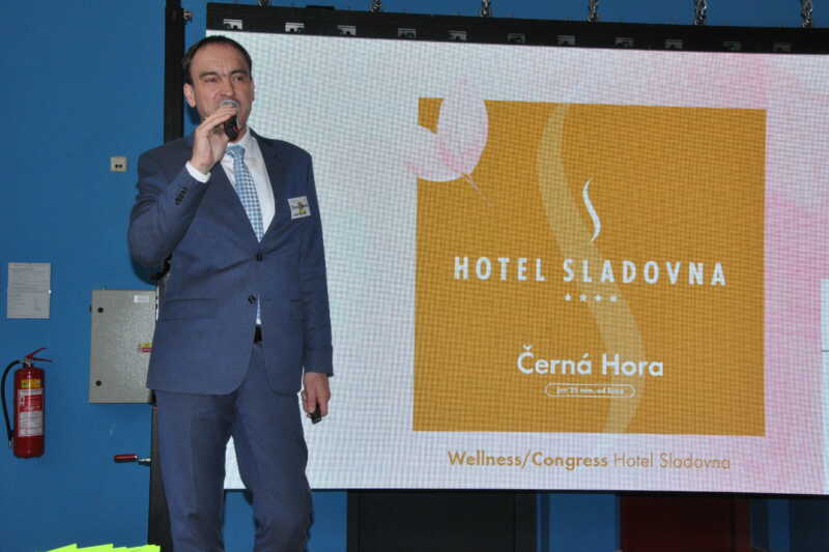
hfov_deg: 37.9
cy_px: 276
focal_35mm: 52
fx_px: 1209
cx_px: 414
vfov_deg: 25.7
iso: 1250
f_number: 14
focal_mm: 35
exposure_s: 1/200
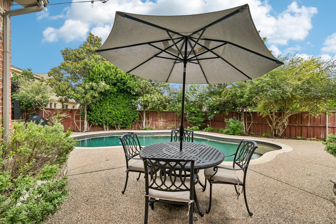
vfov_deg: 73.7
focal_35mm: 16
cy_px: 112
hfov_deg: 96.7
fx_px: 149
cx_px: 168
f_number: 8
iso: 400
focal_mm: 16
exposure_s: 1/100
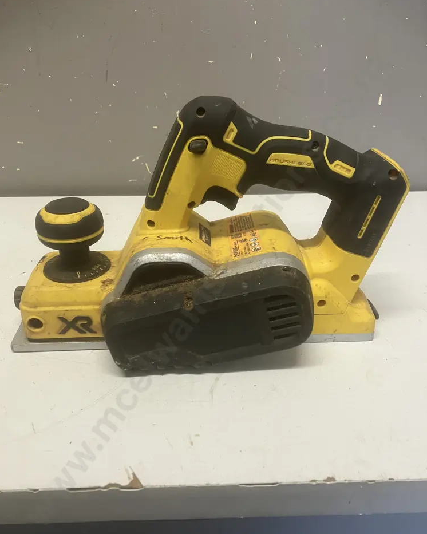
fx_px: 474
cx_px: 209
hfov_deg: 48.5
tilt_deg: -28.4
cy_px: 290
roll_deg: +0.3
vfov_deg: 58.7
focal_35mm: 30
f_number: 1.8
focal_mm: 3.99
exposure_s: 1/50
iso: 64
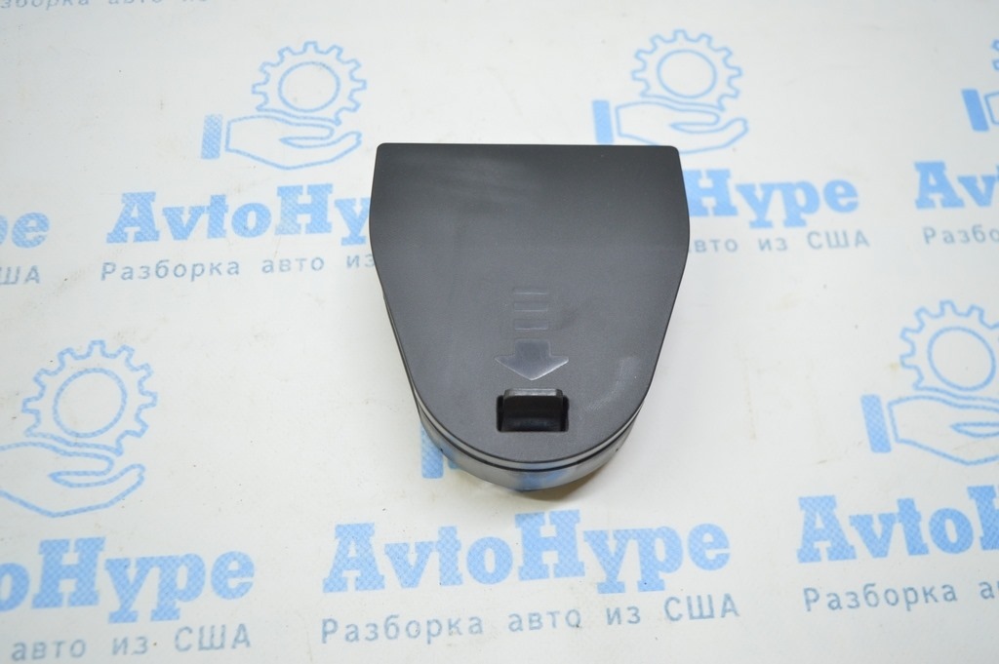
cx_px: 500
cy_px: 332
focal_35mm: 32
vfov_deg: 41.6
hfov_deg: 59.5
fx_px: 873
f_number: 3.8
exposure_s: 1/50
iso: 400
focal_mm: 21
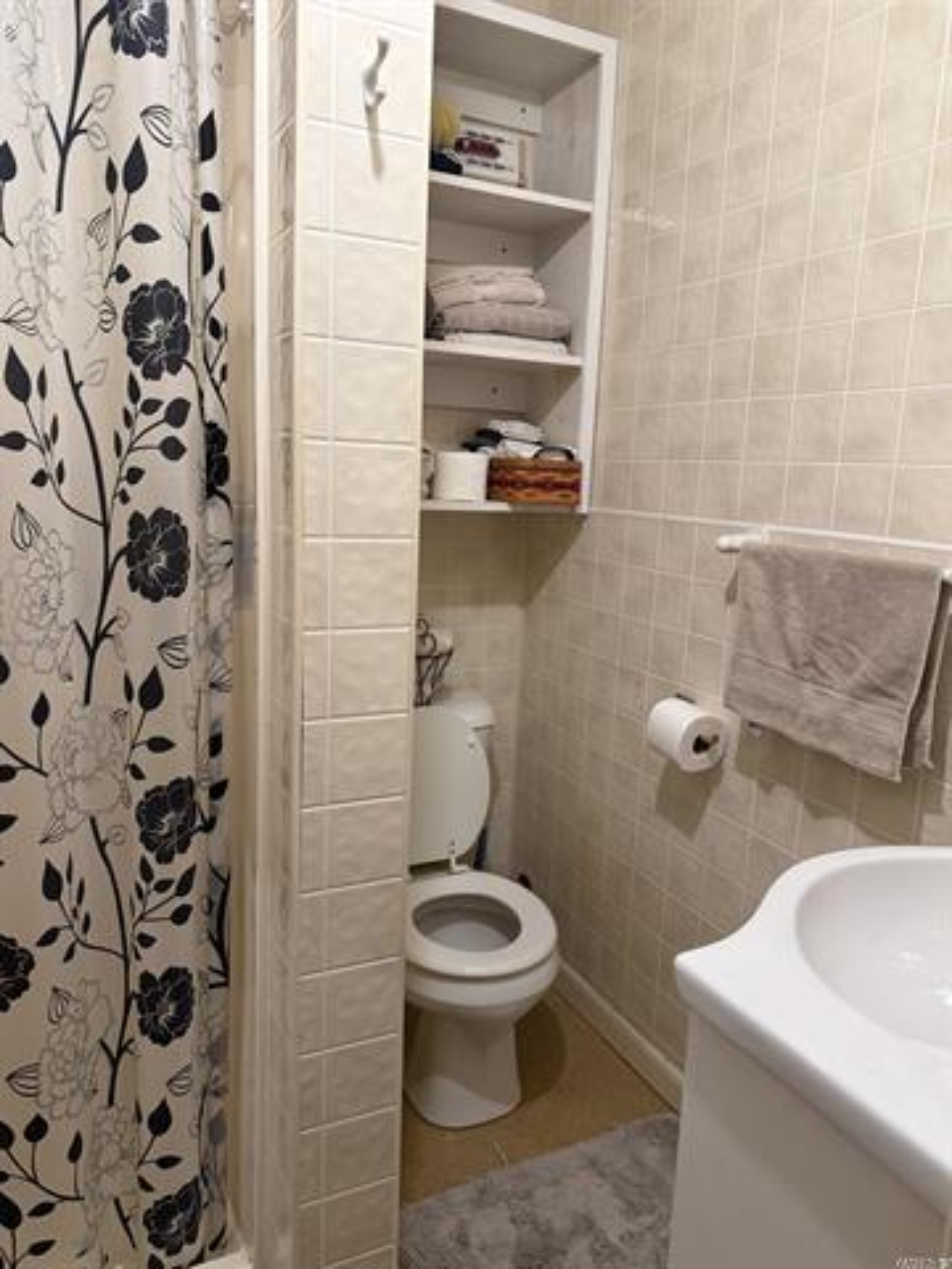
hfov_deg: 56.8
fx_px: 880
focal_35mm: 24
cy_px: 634
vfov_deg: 71.6
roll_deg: -4.3
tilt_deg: -10.3
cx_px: 476
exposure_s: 1/60
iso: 400
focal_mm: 6.76
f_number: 1.78
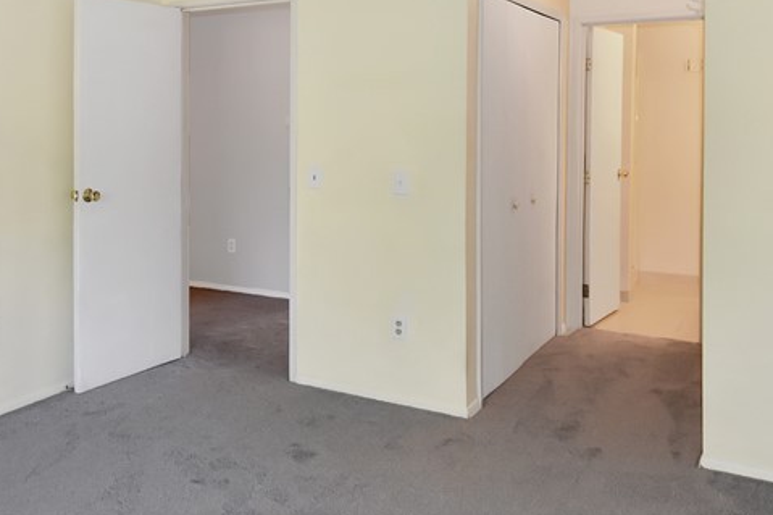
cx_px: 271
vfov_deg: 38.8
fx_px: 730
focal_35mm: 34
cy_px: 229
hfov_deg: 54.9
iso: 800
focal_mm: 10
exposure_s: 1/100
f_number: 5
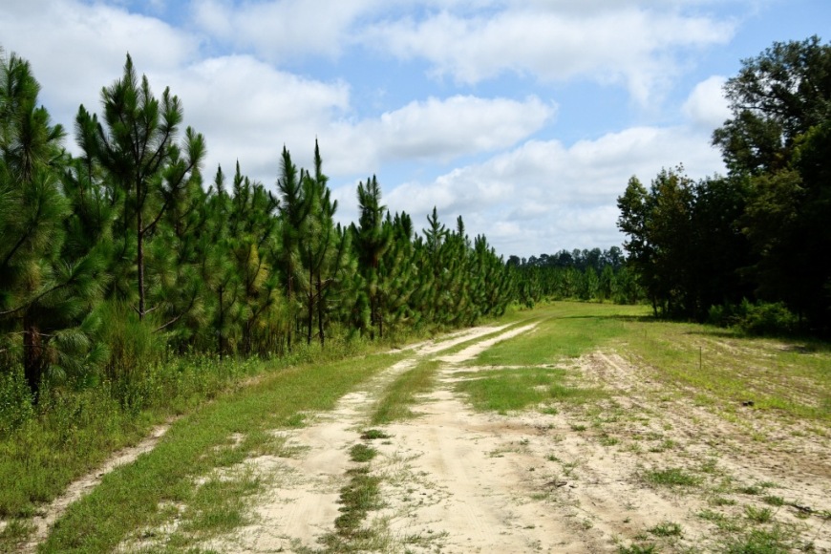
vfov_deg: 34.2
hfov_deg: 49.6
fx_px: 900
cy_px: 277
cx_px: 416
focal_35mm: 39
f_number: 6.3
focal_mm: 26
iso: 800
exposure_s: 1/5000
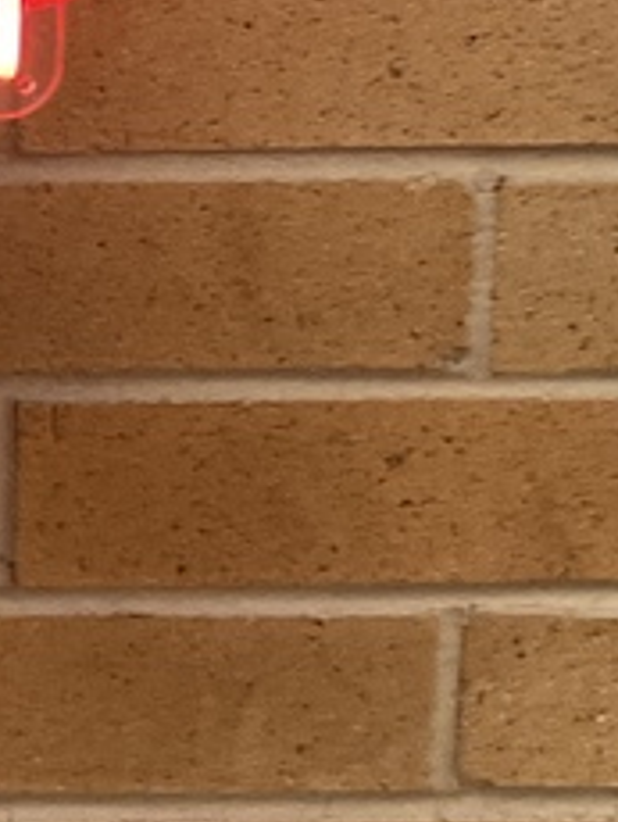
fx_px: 3065
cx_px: -507
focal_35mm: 129
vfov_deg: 14.6
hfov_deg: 10.8
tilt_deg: -14.4
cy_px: -247
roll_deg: +0.3
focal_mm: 3
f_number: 1.8
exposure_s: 1/60
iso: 200
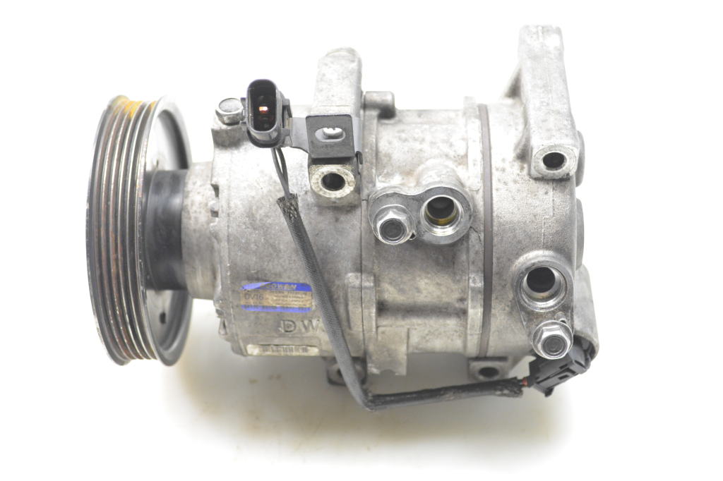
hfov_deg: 33.4
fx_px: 1205
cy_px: 240
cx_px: 362
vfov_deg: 22.6
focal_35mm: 60
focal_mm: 40
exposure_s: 1/100
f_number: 5.3
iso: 2500
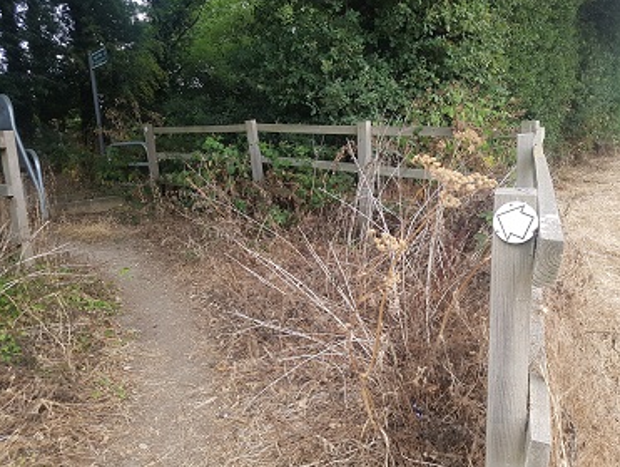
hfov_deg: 63.3
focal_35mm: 28
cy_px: 221
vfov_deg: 49.8
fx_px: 502
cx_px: 333
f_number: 1.7
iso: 100
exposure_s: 1/100
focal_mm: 4.2
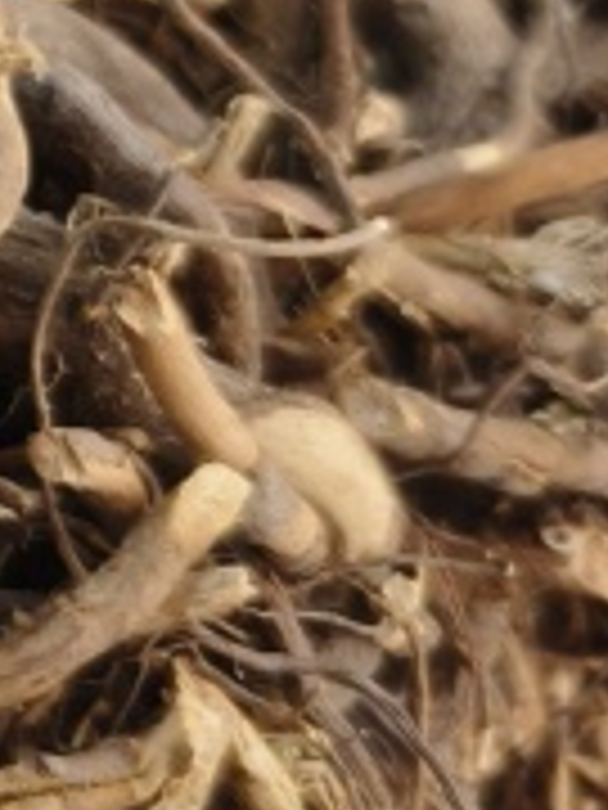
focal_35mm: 136
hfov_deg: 9.7
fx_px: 3185
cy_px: 29
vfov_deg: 14.3
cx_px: -802
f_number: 1.75
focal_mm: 5.5
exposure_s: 1/50
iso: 665
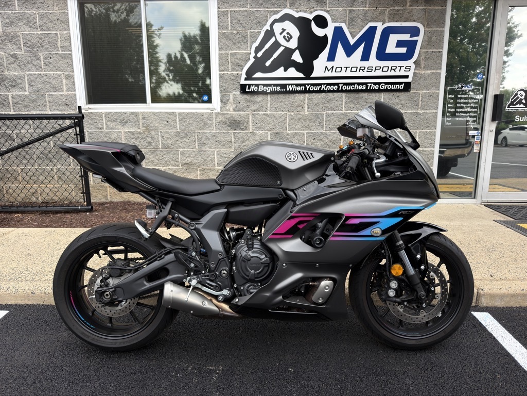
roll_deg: +1.4
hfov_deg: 71.6
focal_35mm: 24
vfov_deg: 56.8
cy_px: 198
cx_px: 264
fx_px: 365
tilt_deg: -11.3
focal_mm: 6.76
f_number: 1.78
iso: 64
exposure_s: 1/1076
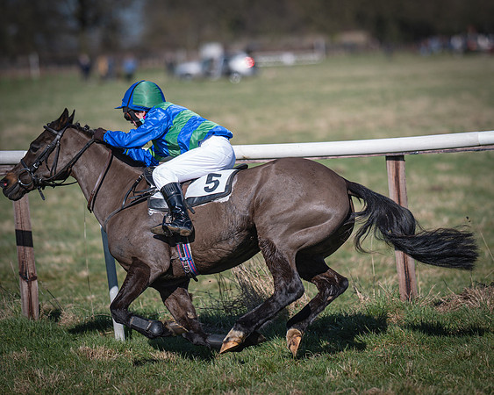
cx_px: 328
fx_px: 3681
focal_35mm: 252
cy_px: 176
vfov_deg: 6.1
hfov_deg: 7.7
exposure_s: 1/4000
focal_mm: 135
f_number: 1.8
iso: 50
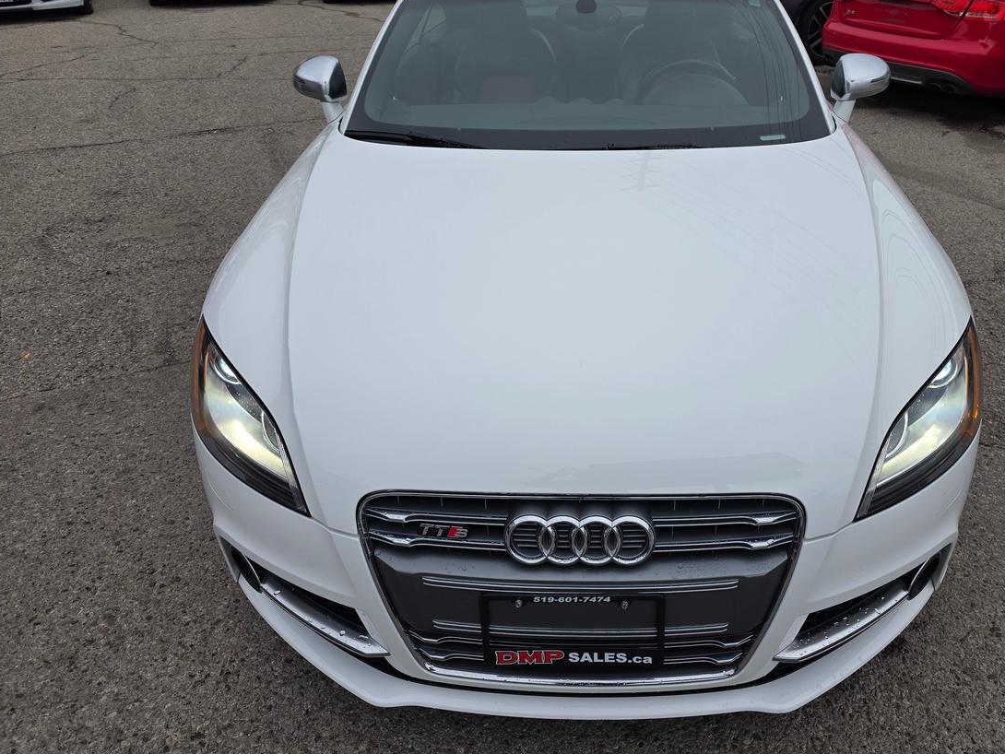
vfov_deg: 51.3
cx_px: 579
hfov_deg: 65.0
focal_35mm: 27
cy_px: 341
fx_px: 784
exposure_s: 1/1746
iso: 80
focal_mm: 6.3
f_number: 1.7
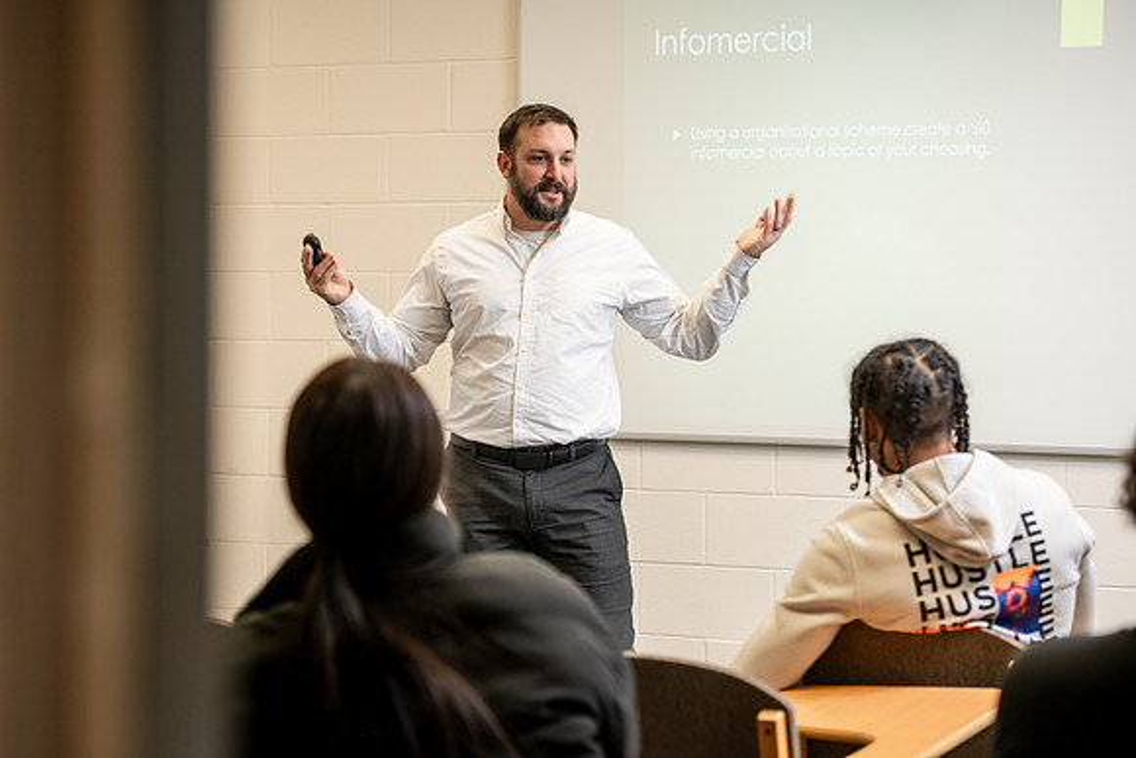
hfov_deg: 21.5
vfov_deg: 14.4
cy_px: 379
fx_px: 2998
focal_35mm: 95
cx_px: 568
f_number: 3.5
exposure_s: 1/160
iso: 640
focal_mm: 95
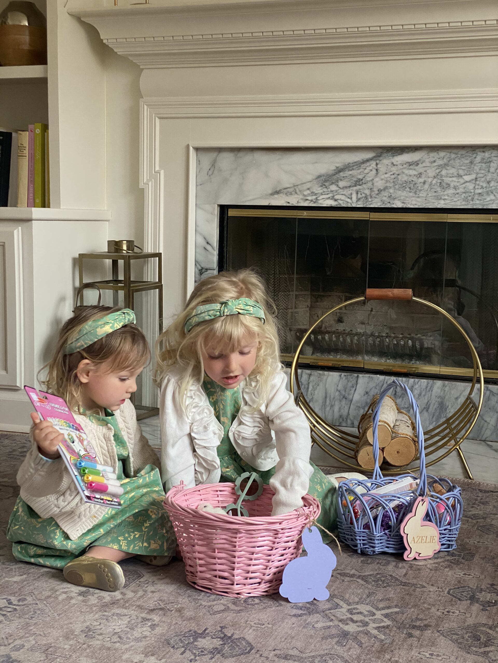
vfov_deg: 36.8
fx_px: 997
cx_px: 249
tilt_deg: -6.6
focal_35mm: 52
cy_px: 332
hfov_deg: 28.0
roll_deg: -1.1
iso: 200
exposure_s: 1/60
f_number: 2
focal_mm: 6
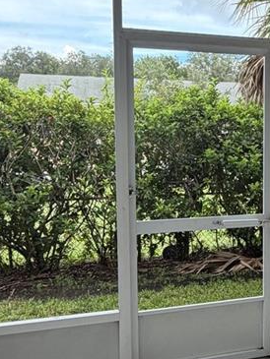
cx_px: 266
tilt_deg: -3.7
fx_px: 478
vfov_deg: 41.2
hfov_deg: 29.6
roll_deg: +0.2
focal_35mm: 46
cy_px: 171
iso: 64
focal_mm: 2.22
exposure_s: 1/121
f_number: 2.2
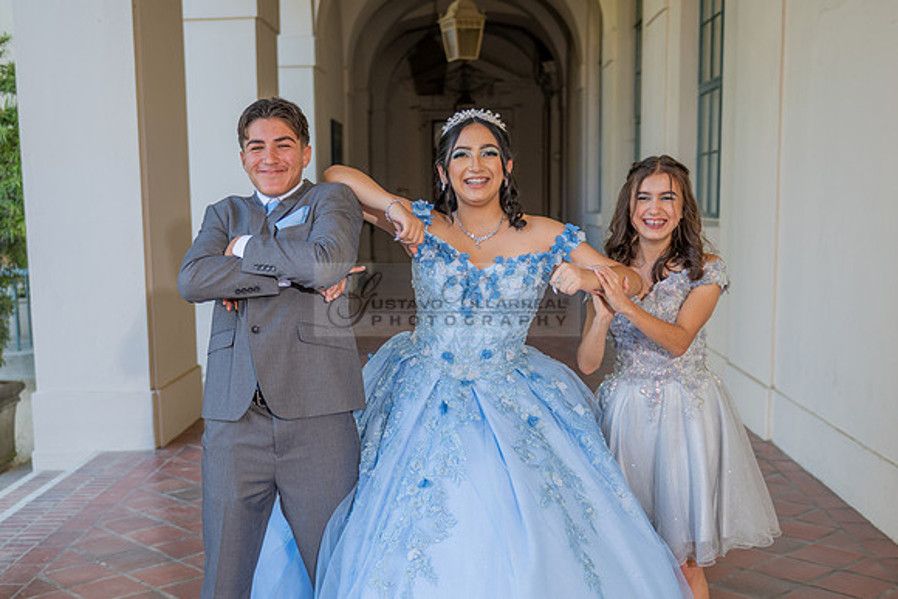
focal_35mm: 47
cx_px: 401
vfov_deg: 28.8
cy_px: 371
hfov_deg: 42.2
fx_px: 1162
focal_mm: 34
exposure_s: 1/200
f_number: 3.2
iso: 200
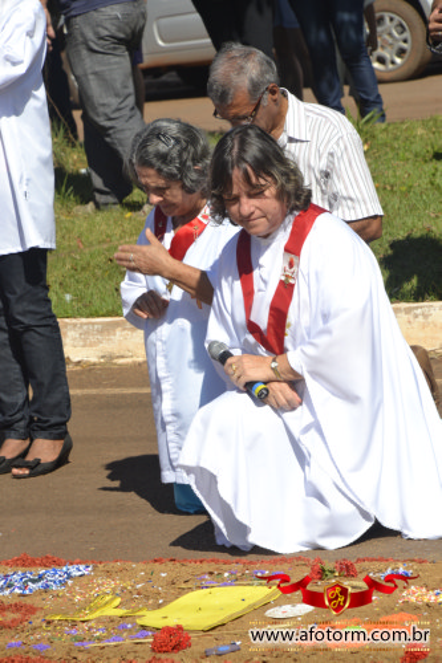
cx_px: 221
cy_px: 332
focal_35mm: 202
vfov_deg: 10.2
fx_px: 3732
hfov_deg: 6.8
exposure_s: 1/200
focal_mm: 135
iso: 100
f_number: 11
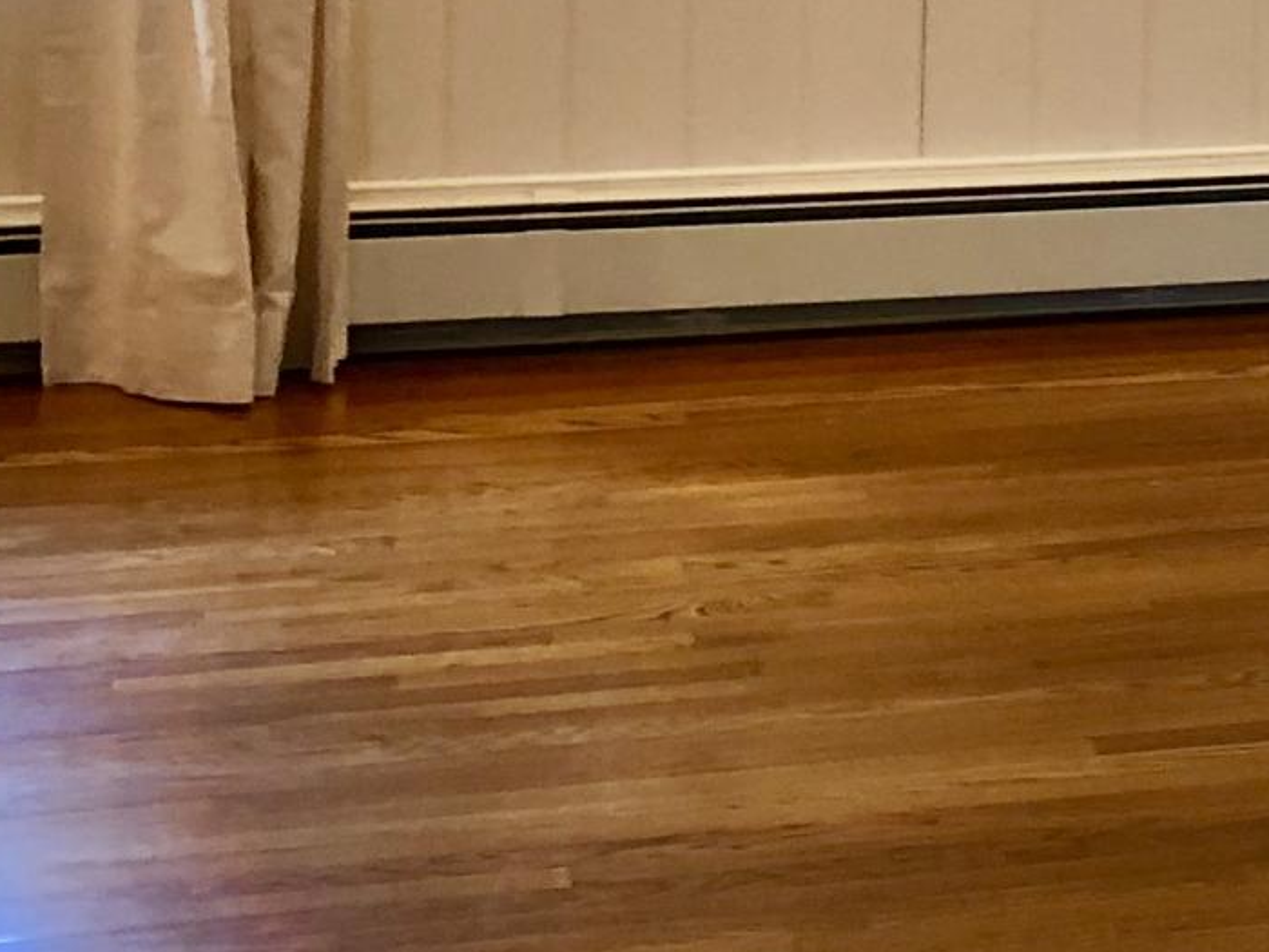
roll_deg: -3.5
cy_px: -504
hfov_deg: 14.2
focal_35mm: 120
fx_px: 4399
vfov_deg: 11.8
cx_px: 2407
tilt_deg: -2.2
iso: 40
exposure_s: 1/20
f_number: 1.8
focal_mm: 3.99
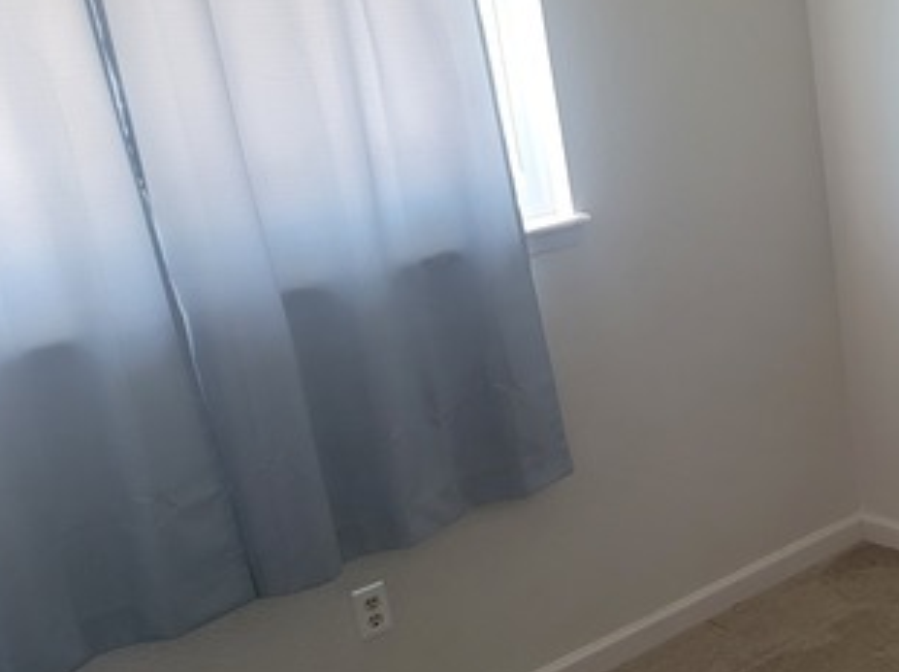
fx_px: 1401
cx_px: 892
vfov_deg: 26.9
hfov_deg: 32.8
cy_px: 393
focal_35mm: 54
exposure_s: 1/40
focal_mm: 7
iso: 400
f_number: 1.8
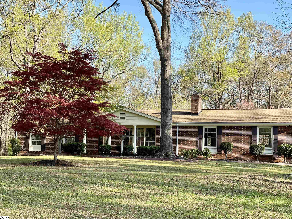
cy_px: 110
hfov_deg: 30.3
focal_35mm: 64
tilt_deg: +5.2
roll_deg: -2.0
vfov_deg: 22.9
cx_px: 146
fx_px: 540
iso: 32
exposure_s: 1/440
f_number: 2.2
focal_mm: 7.5
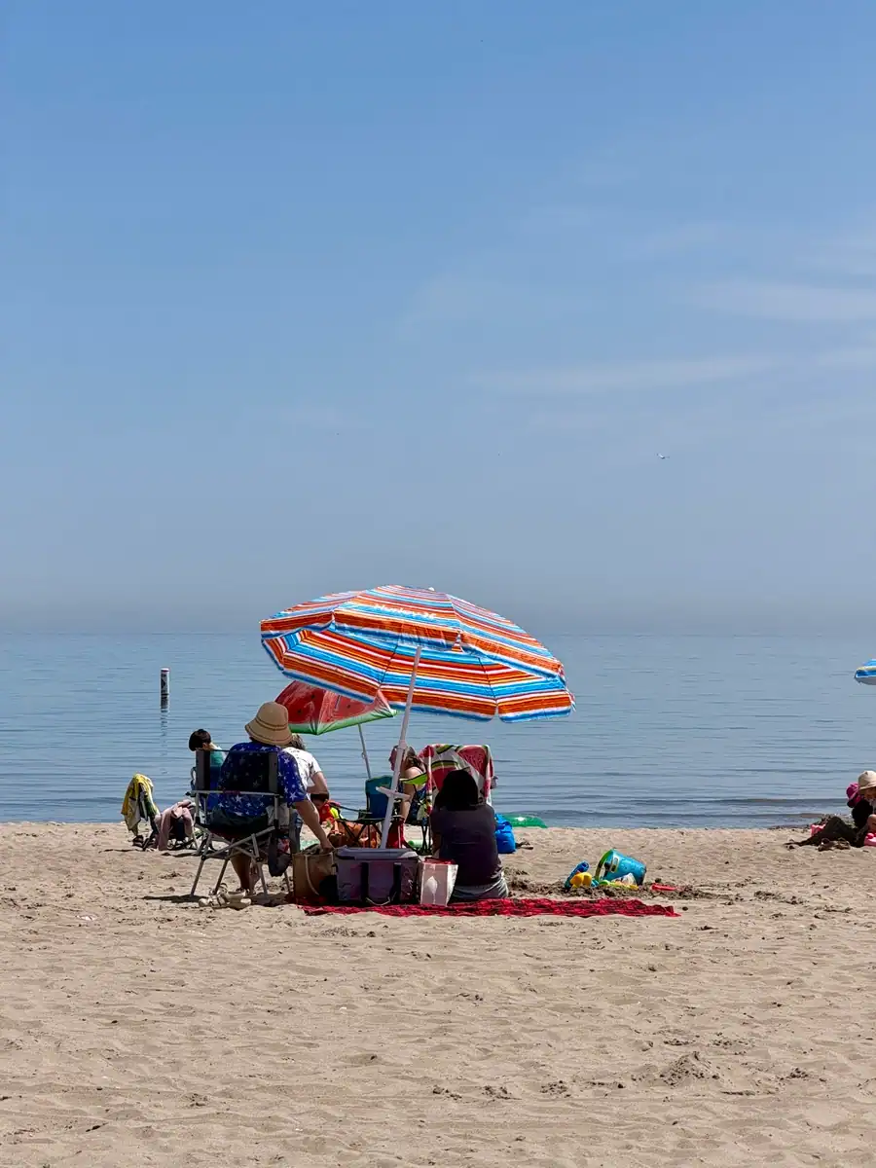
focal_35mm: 100
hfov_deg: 14.8
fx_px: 3374
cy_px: 584
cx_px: 438
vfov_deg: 19.6
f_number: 2.8
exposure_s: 1/1068
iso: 20
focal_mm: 16.89
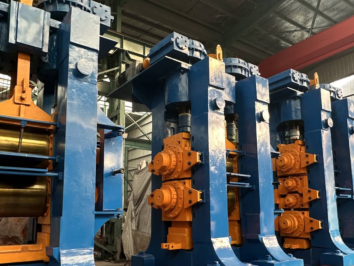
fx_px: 327
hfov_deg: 56.8
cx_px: 174
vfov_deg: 43.8
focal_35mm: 32
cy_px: 164
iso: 160
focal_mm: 2.22
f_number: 2.2
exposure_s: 1/99
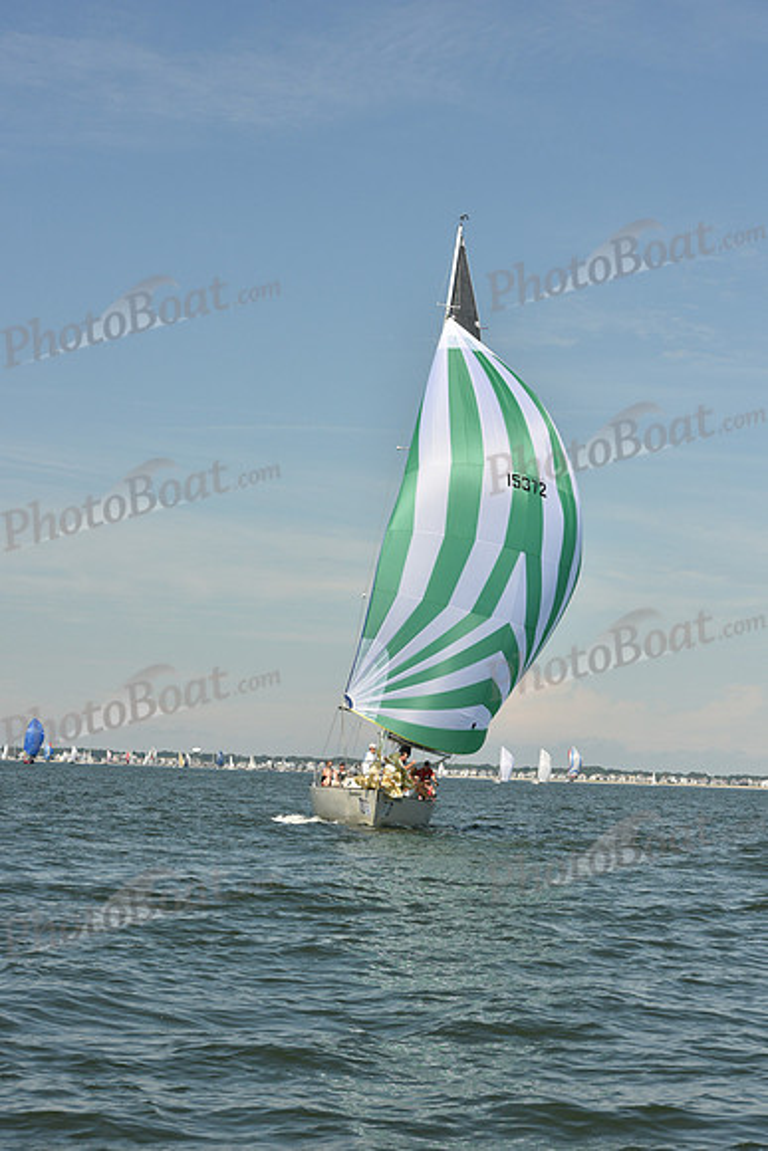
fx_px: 2238
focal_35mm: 70
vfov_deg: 28.8
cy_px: 576
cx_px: 384
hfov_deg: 19.5
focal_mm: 70
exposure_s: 1/1000
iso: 320
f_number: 10
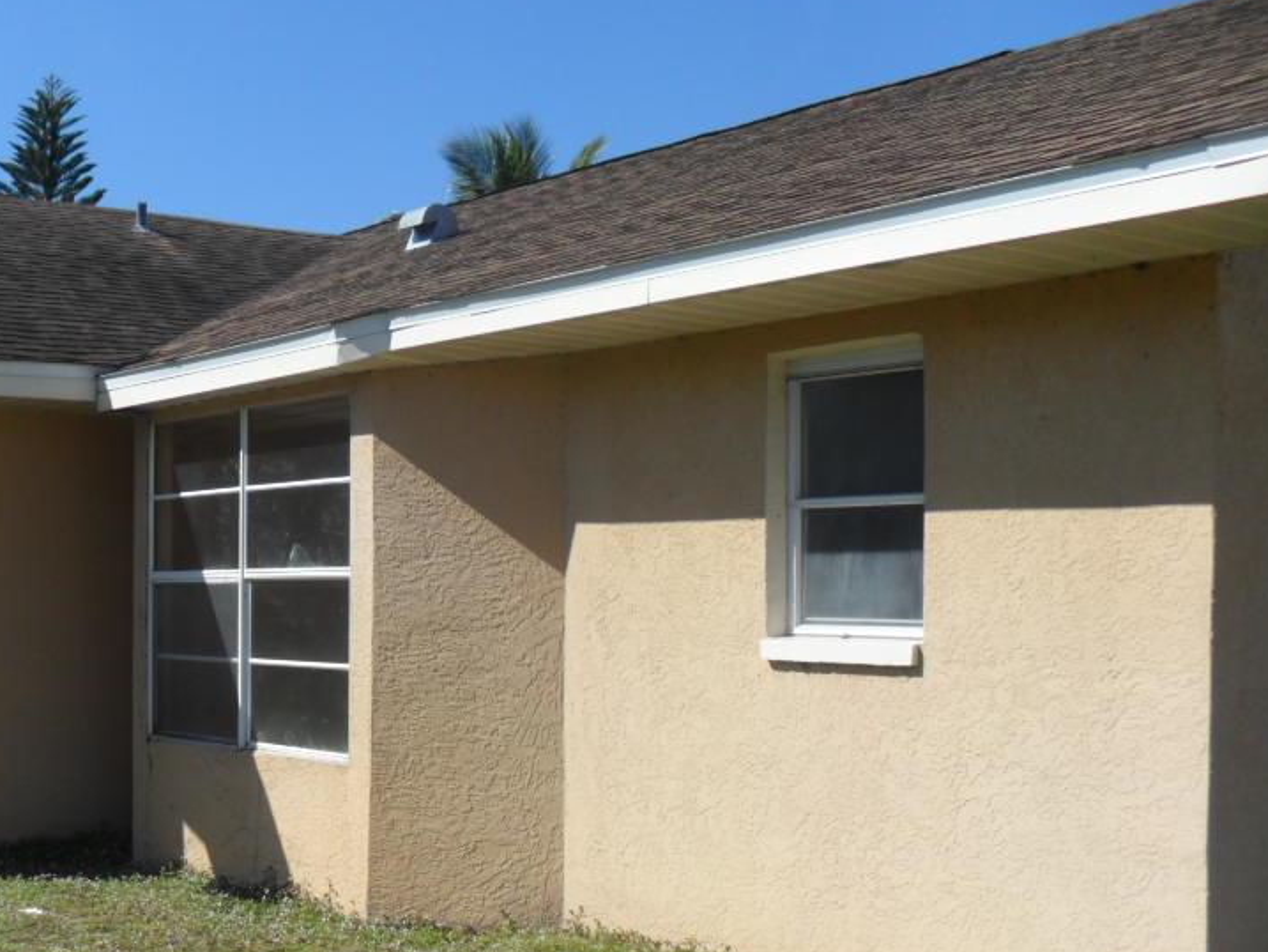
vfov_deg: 28.9
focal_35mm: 50
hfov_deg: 37.6
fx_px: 1832
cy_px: 660
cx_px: 386
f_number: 7.6
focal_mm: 6.3
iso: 80
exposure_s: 1/350
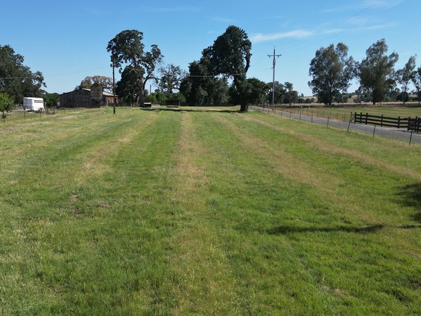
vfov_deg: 36.8
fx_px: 474
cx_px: 180
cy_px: 172
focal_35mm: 39
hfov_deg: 47.7
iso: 100
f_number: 1.7
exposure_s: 1/2500
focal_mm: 6.72
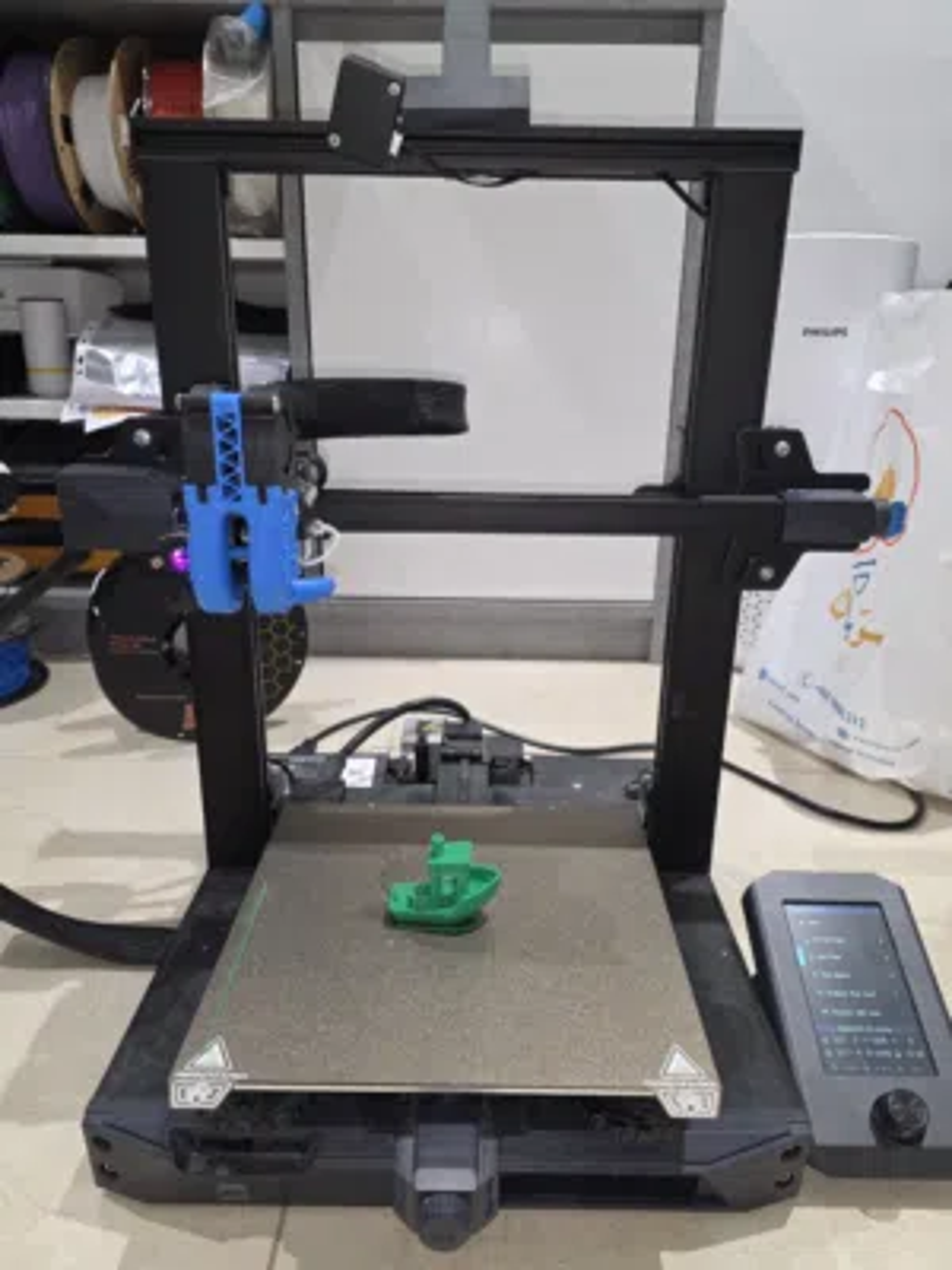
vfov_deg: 73.9
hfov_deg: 58.9
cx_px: 476
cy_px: 635
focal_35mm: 23
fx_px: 843
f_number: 1.7
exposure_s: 1/16.7
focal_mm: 6.3
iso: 125
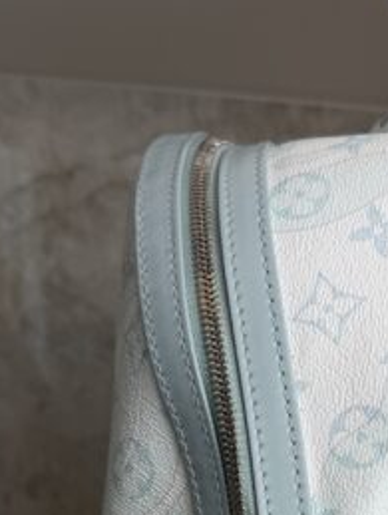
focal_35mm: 74
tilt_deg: -13.1
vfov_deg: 24.6
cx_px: 388
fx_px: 1103
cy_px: 557
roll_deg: +0.5
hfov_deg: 19.4
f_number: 1.78
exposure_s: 1/286
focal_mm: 6.76
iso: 64
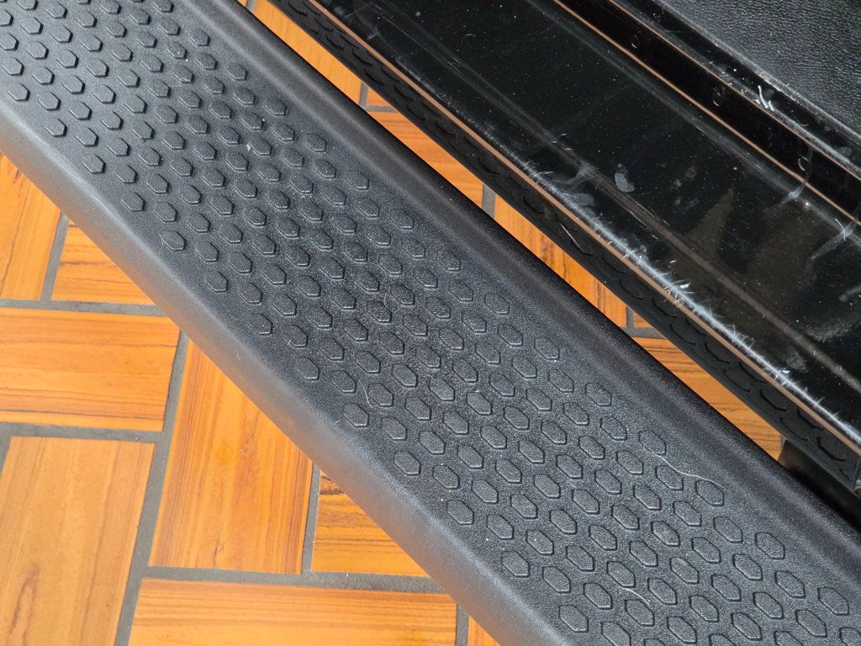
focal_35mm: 69
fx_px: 1716
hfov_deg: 28.2
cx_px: 430
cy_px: 323
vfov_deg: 21.3
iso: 400
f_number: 2.4
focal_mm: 7
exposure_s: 1/30
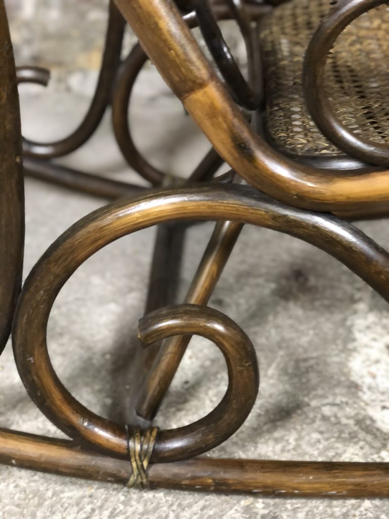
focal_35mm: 52
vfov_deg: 36.8
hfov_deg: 28.0
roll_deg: -2.3
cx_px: 194
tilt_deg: -32.6
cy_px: 260
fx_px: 779
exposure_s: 1/11
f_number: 2.4
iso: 160
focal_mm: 6
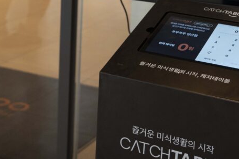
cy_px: 7
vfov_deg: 13.4
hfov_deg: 20.2
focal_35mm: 101
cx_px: 115
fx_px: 670
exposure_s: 1/160
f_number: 5.6
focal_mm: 45
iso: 2500
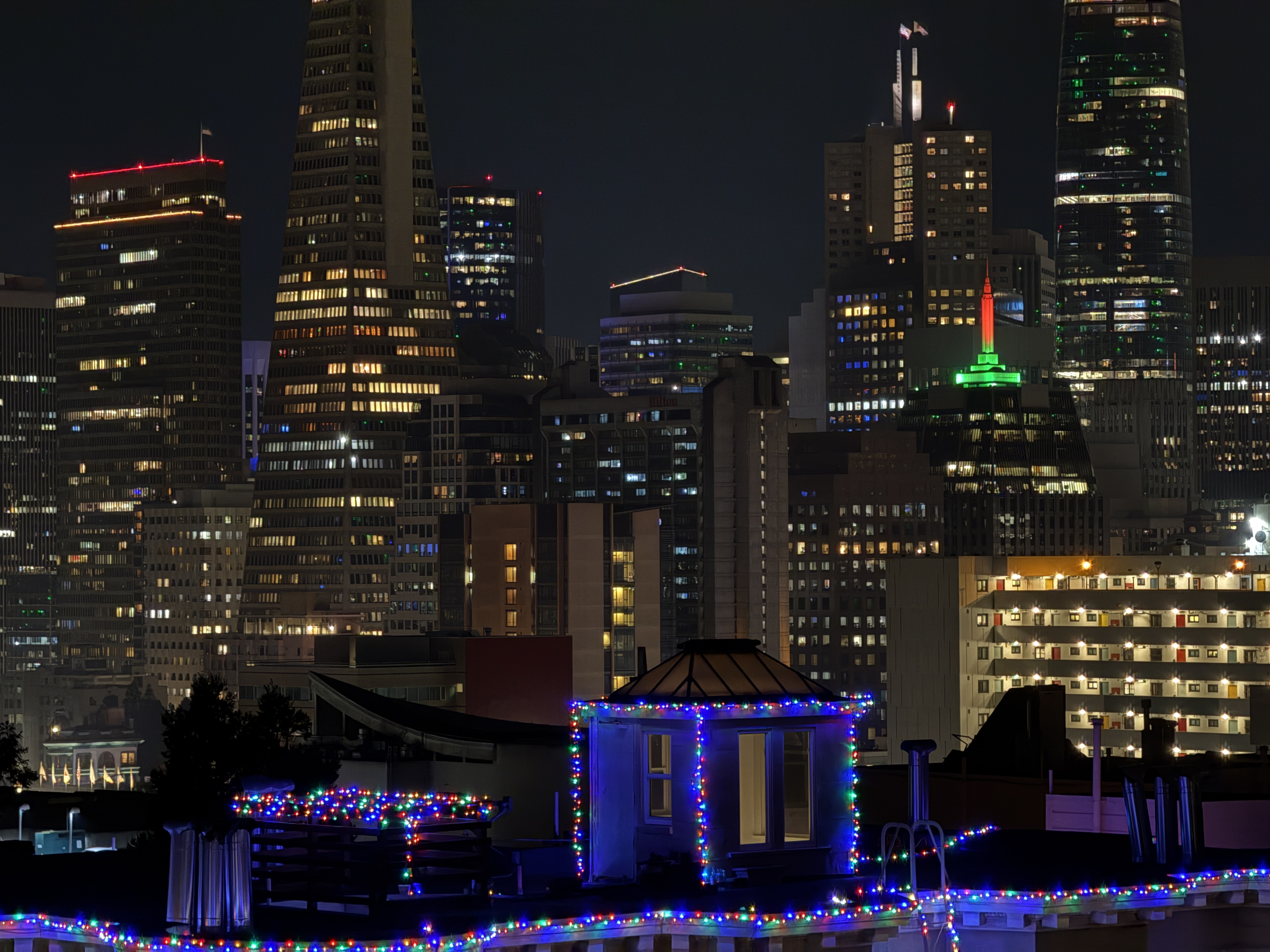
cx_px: 635
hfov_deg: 16.4
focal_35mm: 120
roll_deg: +0.5
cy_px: 476
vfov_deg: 12.3
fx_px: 4403
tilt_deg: +1.1
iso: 1600
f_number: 2.8
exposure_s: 1/7
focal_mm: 15.66
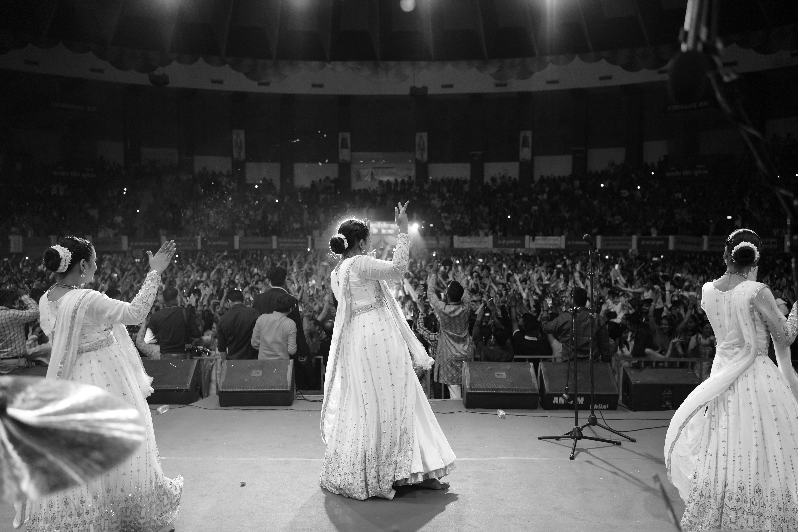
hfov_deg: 54.4
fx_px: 776
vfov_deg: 37.9
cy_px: 266
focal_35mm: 35
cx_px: 399
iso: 2500
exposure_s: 1/500
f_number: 2.8
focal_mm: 35
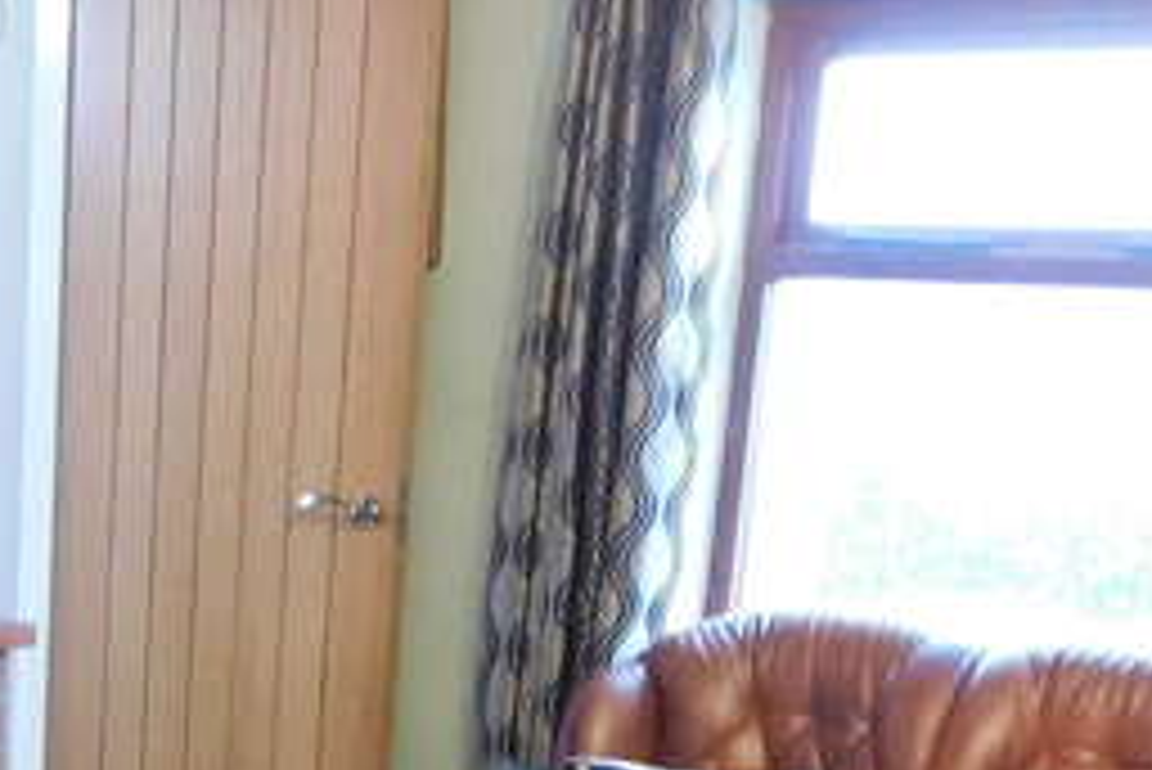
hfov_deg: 23.3
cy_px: 1263
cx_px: 27
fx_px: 2689
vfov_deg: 14.8
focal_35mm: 84
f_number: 3
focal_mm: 4
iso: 720
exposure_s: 1/8
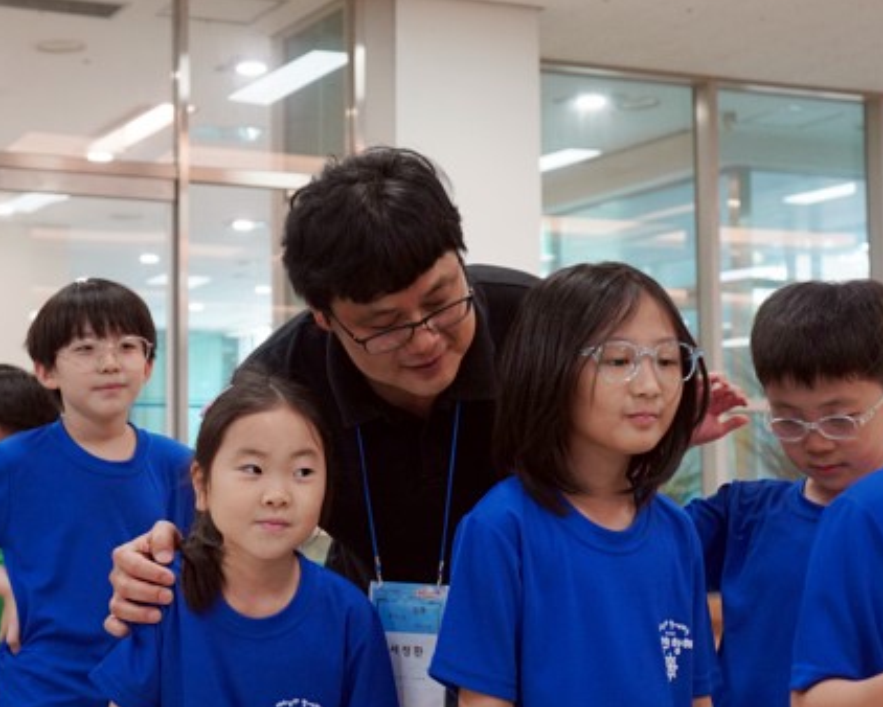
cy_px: 347
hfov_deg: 27.7
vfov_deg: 22.5
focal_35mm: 68
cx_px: 293
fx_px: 1778
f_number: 4
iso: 1600
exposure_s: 1/160
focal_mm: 34
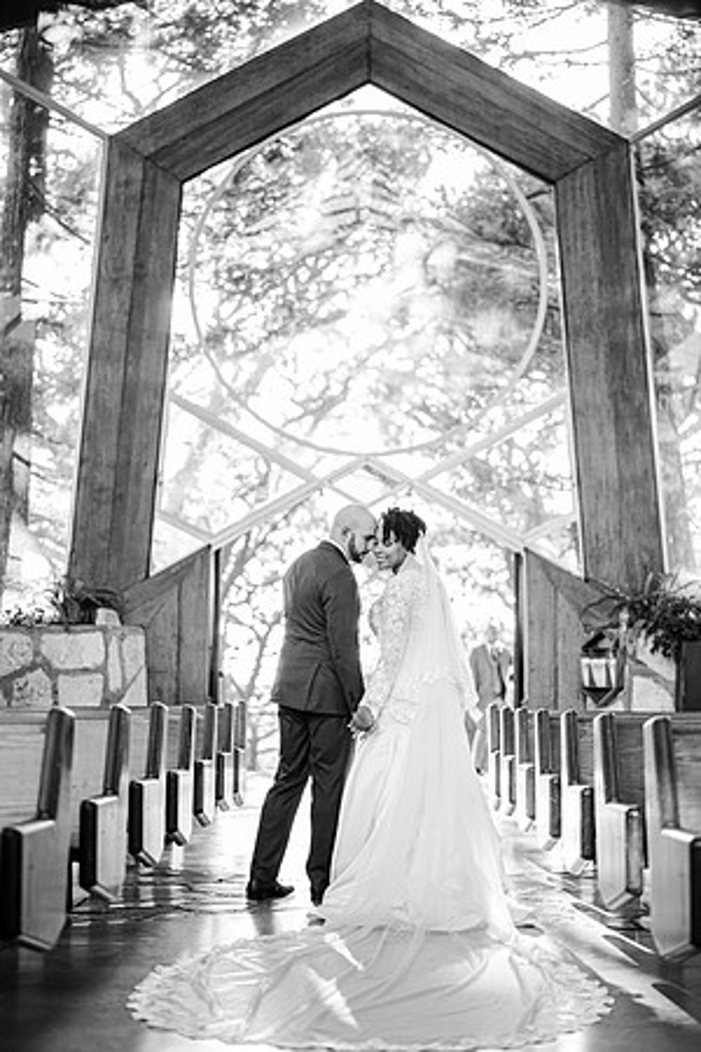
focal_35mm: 50
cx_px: 350
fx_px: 1460
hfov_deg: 27.0
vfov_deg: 39.6
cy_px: 526
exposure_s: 1/1600
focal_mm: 50
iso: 500
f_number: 1.4
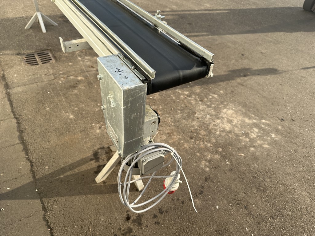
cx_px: 158
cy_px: 118
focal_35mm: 24
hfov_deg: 71.6
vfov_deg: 56.8
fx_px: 218
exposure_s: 1/2110
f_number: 1.78
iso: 80
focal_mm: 6.86
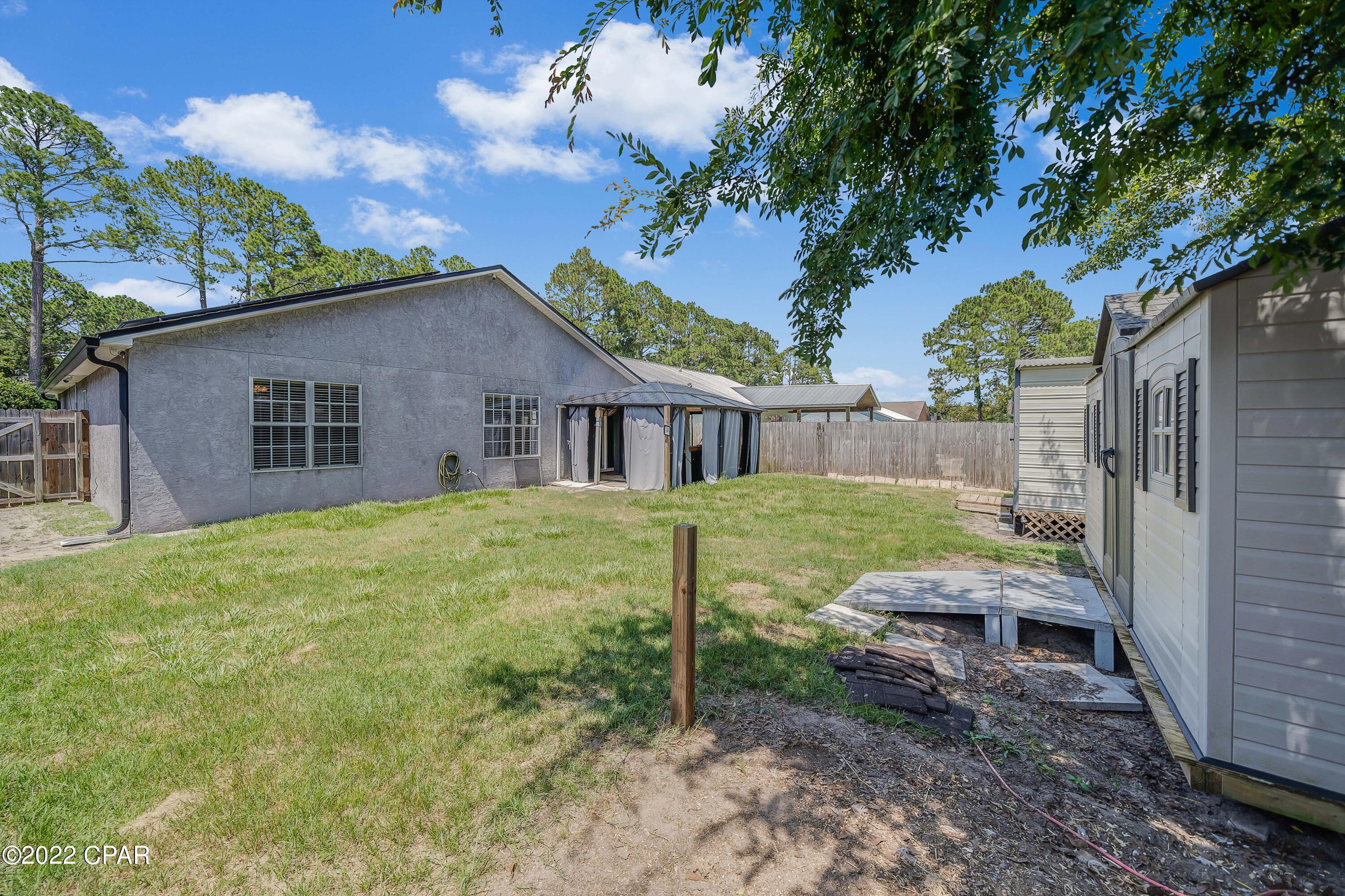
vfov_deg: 90.0
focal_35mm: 12
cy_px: 448
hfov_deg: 112.6
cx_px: 672
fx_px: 448
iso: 100
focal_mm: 12
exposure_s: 1/320
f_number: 5
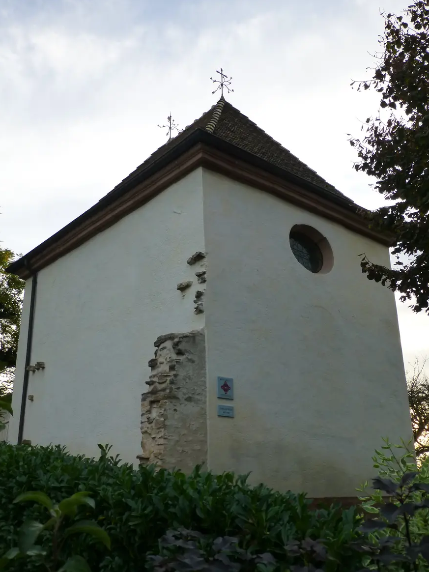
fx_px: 545
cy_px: 273
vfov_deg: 55.3
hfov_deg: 42.9
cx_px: 227
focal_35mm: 33
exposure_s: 1/160
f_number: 4
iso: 160
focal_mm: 5.4
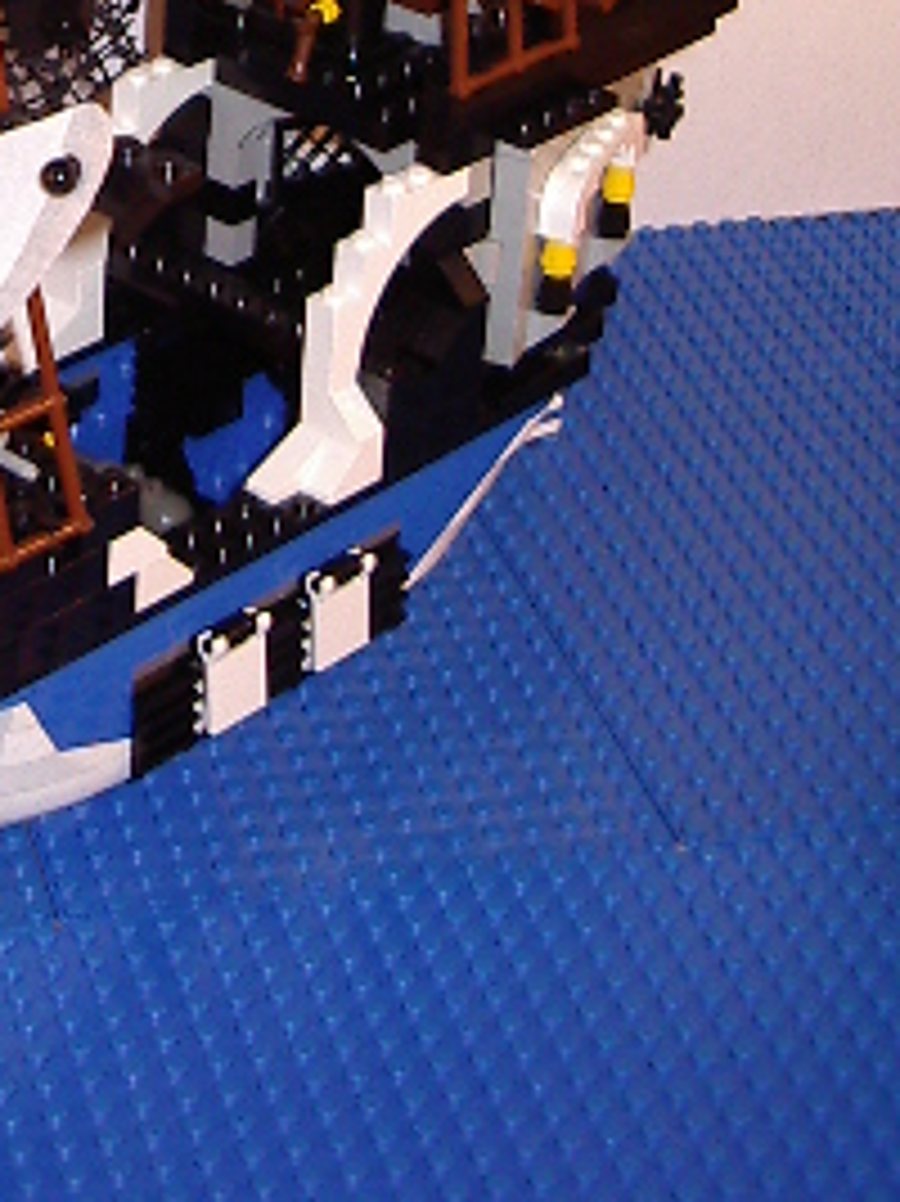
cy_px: -86
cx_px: -22
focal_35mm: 91
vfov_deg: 20.6
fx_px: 3157
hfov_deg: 15.9
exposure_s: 1/60
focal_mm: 5.8
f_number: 2.6
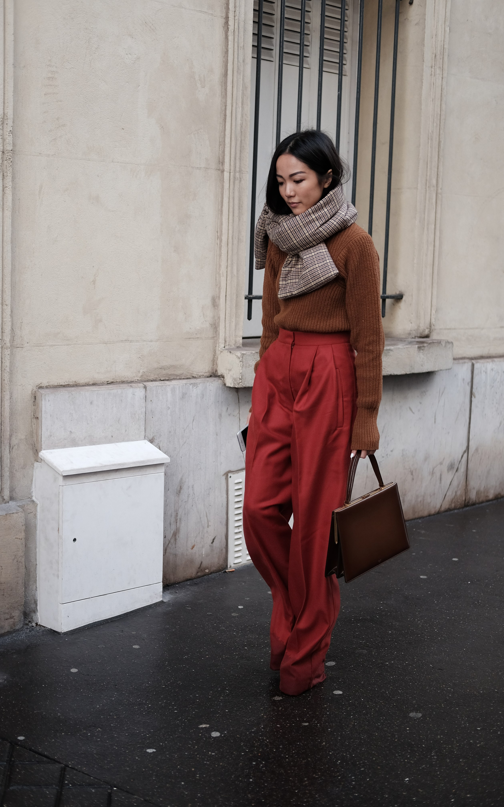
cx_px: 267
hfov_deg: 23.6
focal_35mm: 55
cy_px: 403
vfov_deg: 36.9
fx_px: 1209
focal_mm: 35
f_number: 2
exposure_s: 1/2000
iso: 500
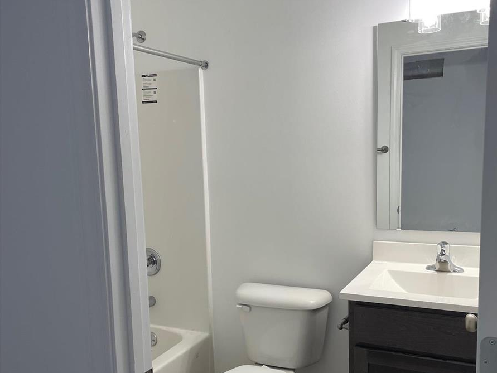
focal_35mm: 35
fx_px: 503
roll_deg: +2.4
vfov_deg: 40.5
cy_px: 224
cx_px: 250
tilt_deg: -7.5
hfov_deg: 52.6
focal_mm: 4.2
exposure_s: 1/120
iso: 100
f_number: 1.6
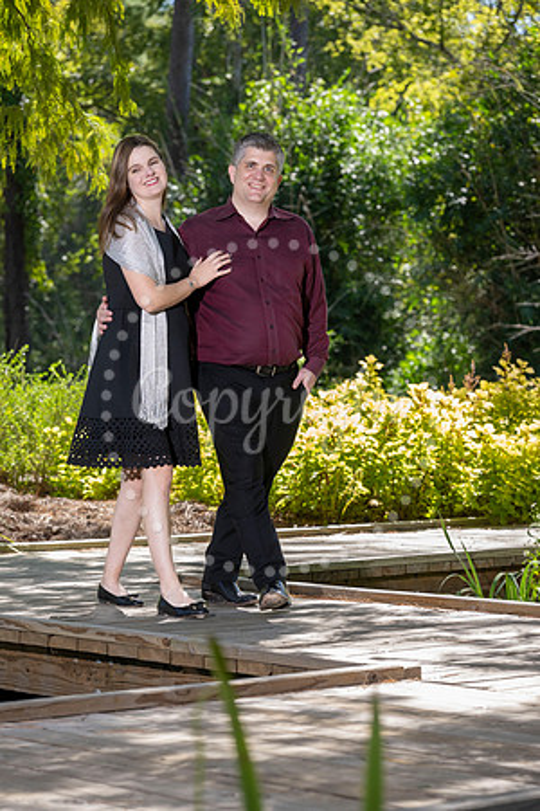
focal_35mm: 115
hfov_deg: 11.9
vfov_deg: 17.8
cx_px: 270
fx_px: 2587
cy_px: 406
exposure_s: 1/200
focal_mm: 115
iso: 500
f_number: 5.6
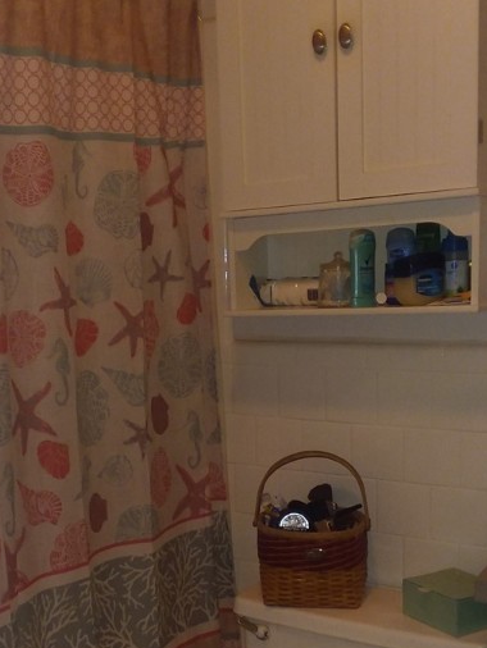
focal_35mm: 44
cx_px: 144
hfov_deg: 32.5
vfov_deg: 42.3
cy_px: 441
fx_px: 825
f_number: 1.9
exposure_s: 1/40
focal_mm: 2.47
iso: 50
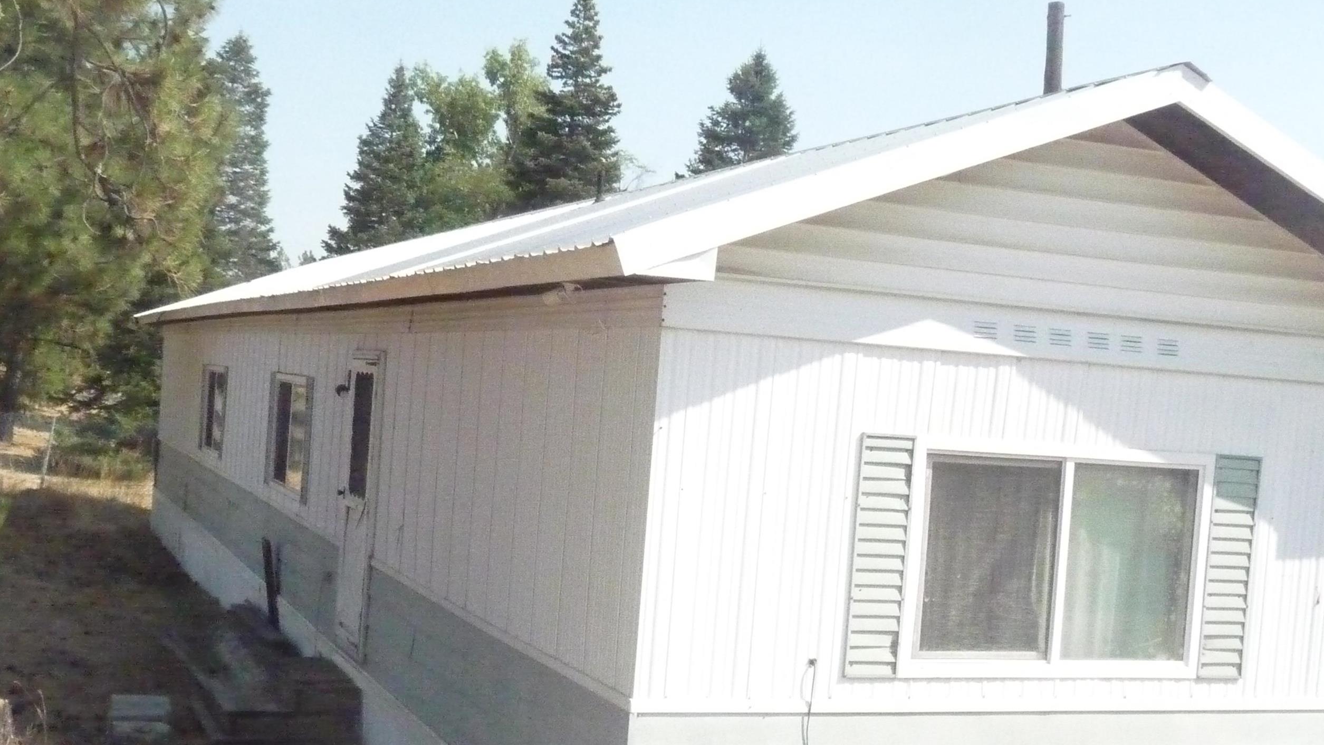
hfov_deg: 42.9
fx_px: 1685
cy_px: 459
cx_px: 608
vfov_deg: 24.9
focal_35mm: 48
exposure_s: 1/2000
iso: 1600
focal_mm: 6
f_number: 9
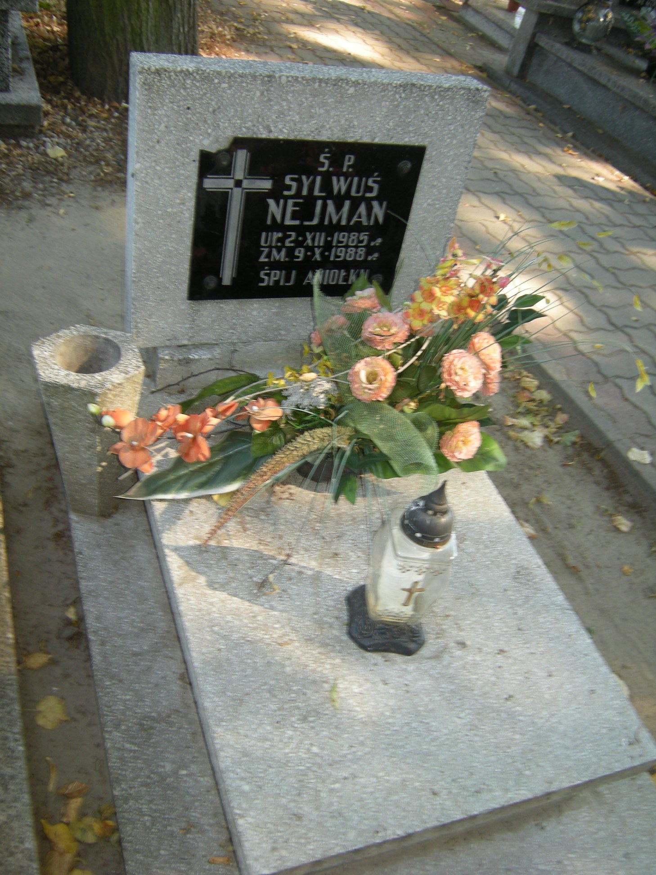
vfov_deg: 58.4
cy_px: 438
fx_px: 783
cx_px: 328
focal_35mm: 31
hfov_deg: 45.4
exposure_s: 1/53.7
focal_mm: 5.3
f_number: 2.9
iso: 64
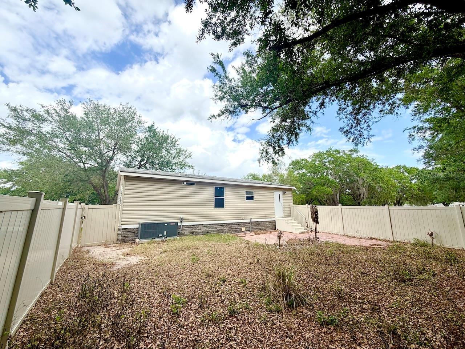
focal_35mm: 14
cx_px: 232
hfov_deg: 102.1
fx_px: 188
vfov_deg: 85.7
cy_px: 174
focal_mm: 2.22
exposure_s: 1/770
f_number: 2.2
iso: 32
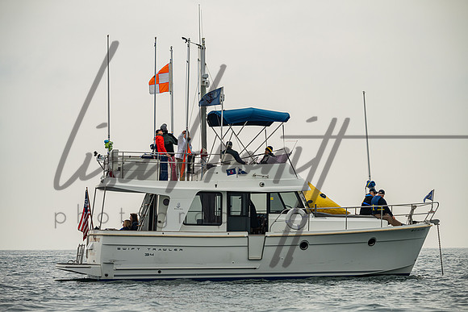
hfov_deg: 12.4
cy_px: 156
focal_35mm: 165
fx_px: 2145
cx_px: 234
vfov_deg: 8.3
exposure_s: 1/2000
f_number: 6.3
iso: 500
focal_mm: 165
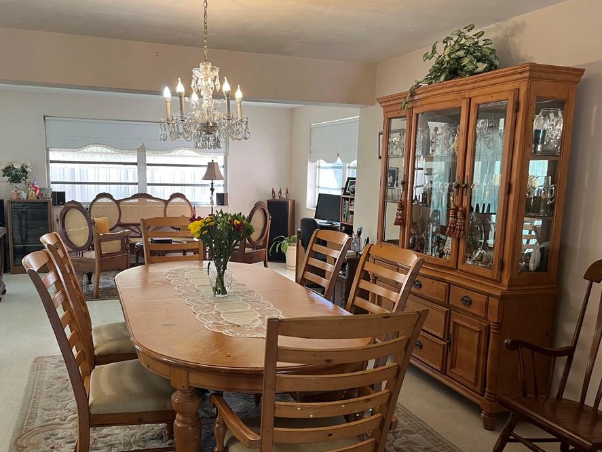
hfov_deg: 59.8
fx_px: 522
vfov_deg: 46.7
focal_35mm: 30
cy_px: 251
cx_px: 272
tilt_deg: -8.1
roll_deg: -2.3
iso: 100
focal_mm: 5.1
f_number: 1.6
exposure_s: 1/60
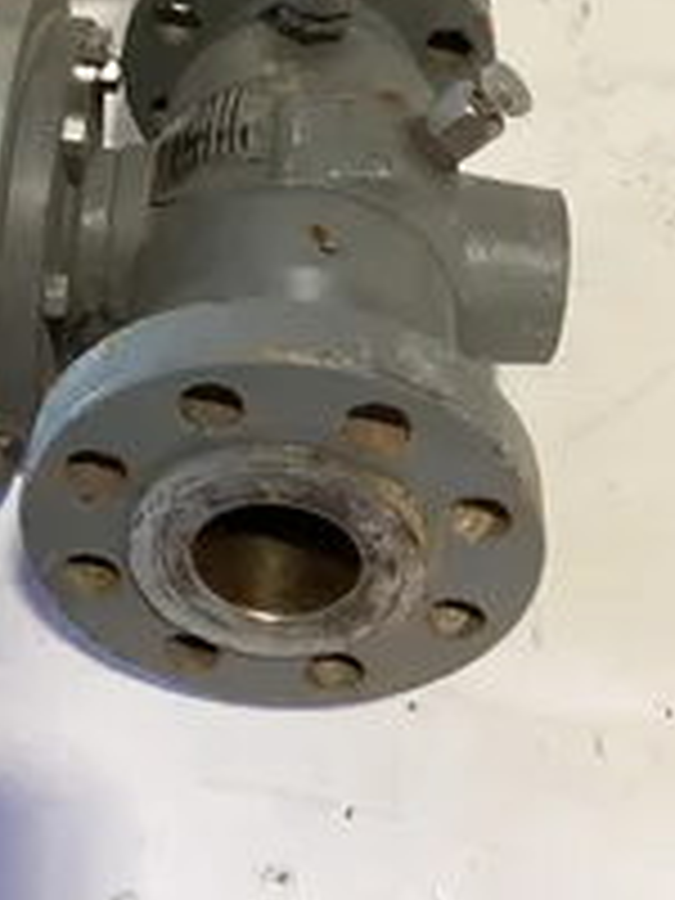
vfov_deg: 29.8
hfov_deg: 23.4
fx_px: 1612
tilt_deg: -40.3
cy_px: 81
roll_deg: +4.4
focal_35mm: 62
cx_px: 166
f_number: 2.4
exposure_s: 1/60
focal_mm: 3.3
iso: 250
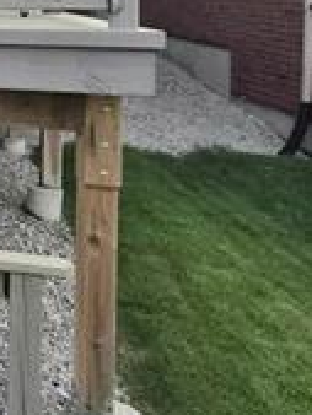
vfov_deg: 29.9
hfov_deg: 16.1
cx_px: -383
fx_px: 708
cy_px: -22
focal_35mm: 59
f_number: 2.2
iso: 25
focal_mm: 1.7
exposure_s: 1/256
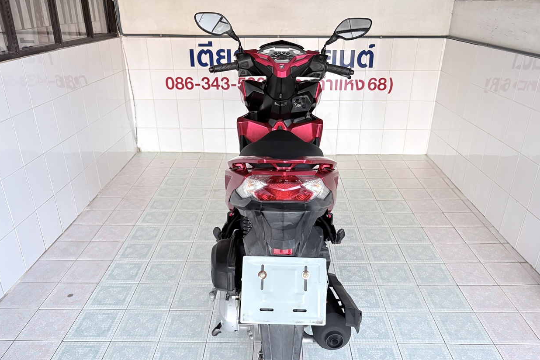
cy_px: 205
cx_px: 274
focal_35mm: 28
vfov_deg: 46.3
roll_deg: +0.2
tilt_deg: -25.5
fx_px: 420
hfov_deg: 65.5
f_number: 1.6
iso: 320
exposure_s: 1/60
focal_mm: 5.96
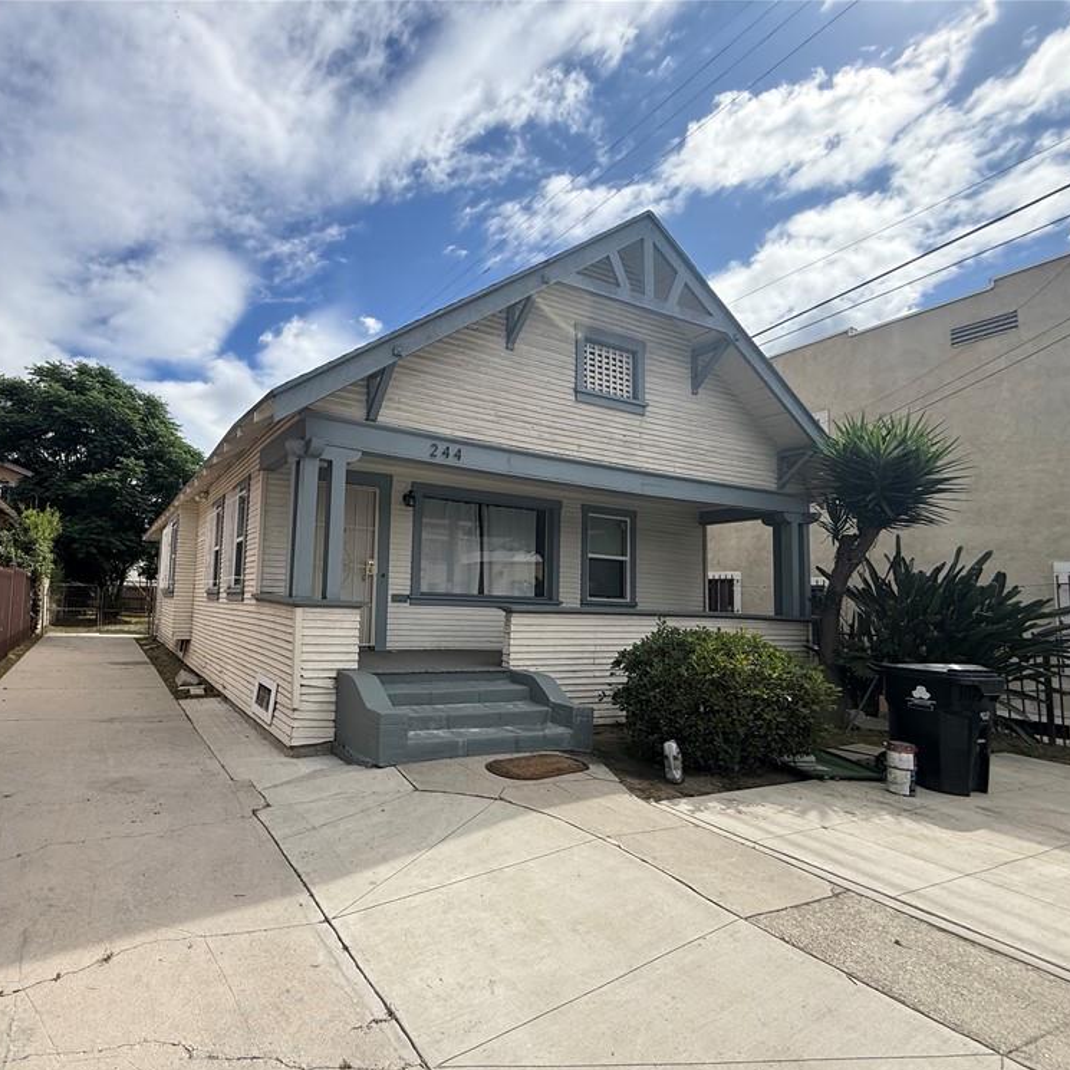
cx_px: 352
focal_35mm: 17
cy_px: 550
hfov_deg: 81.0
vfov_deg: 83.9
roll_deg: -3.2
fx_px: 595
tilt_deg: +5.9
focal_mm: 2.22
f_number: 2.2
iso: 64
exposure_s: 1/2237
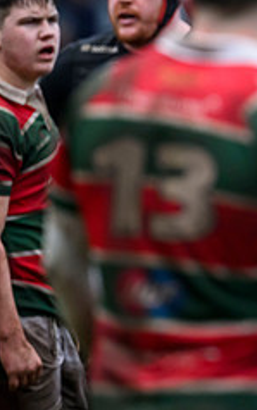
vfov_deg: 1.9
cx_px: 512
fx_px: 12581
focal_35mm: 1124
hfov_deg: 1.2
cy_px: 210
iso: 4000
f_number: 4
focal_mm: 400
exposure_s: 1/2000
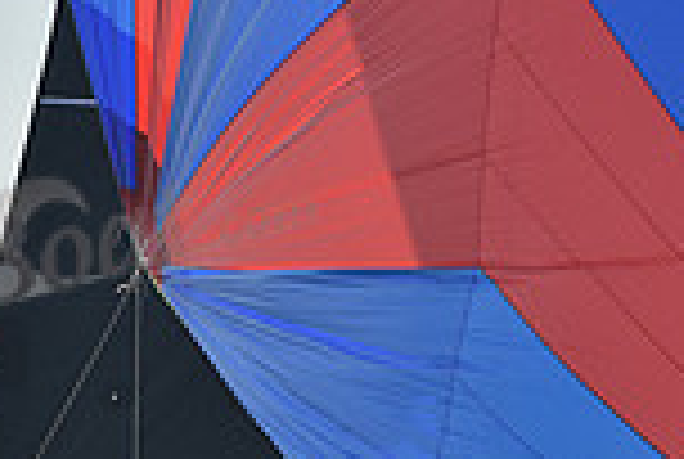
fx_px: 9062
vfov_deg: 2.9
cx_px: 554
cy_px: 857
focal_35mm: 476
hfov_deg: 4.3
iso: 250
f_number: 5.6
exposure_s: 1/640
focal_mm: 125
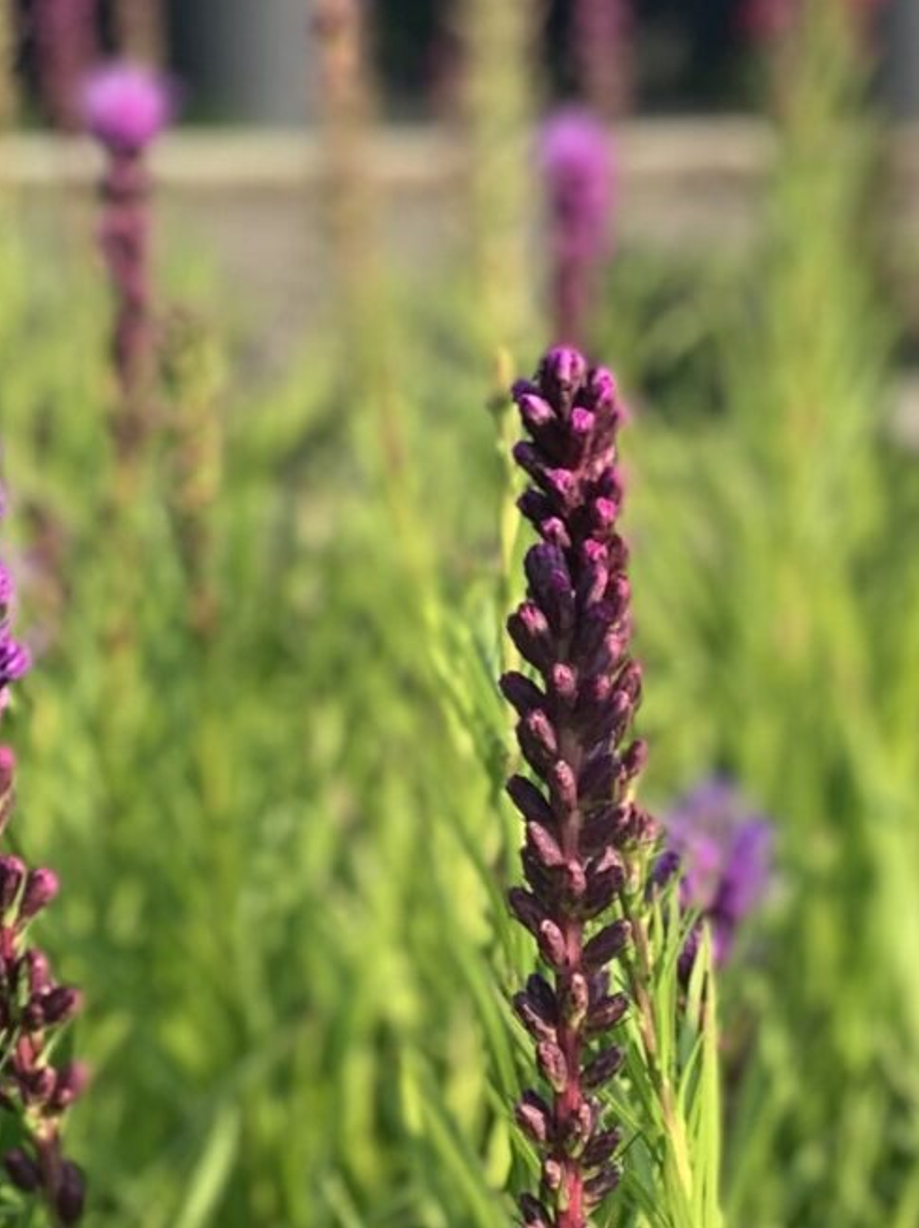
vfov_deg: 9.3
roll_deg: -1.6
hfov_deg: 7.2
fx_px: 7228
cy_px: 2102
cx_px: 1129
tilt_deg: -20.2
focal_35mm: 204
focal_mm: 6
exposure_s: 1/298
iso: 16
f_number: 2.4
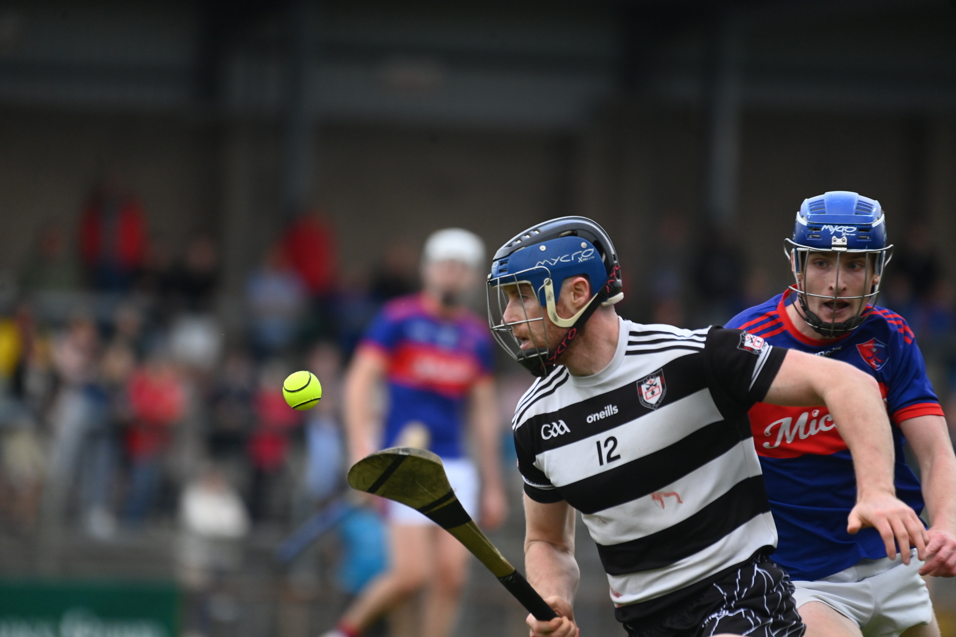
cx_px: 478
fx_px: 13276
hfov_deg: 4.1
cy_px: 318
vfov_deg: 2.7
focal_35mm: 500
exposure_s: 1/2000
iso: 2000
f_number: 5.6
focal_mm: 500
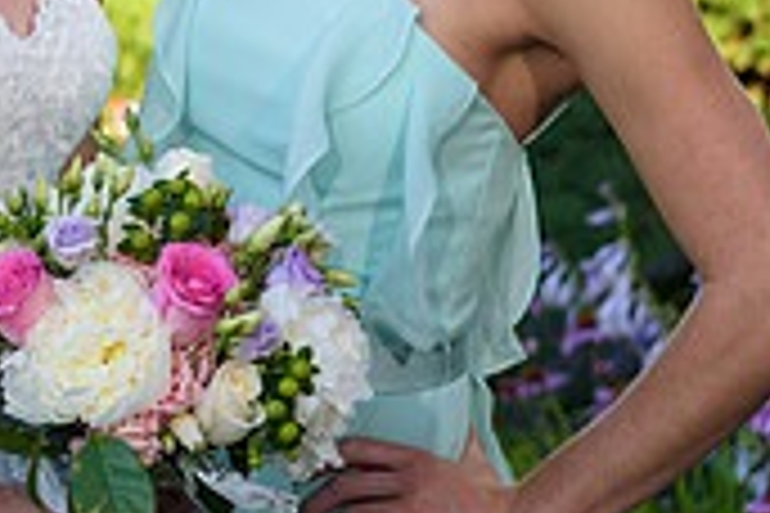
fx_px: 4791
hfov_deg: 9.1
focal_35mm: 224
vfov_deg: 6.1
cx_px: -117
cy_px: 43
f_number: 4
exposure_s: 1/250
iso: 200
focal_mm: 66
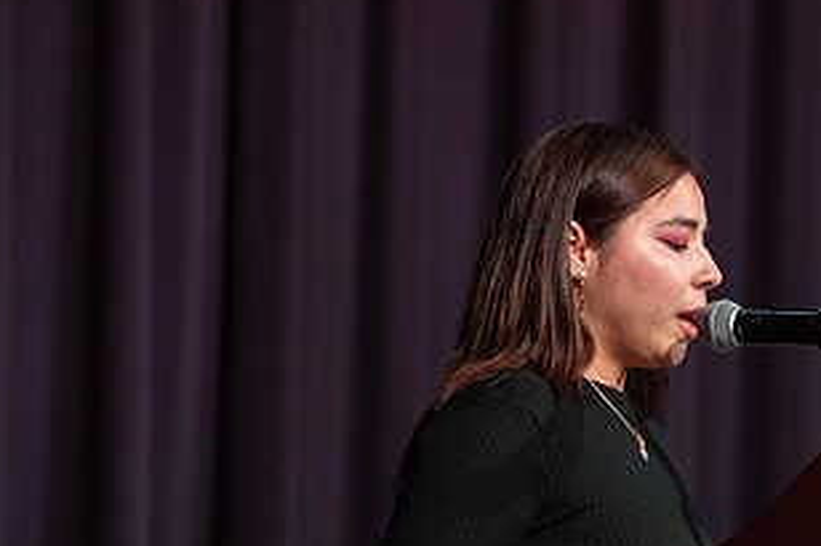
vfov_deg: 3.6
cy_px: 372
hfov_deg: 5.4
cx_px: 717
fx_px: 8616
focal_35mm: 378
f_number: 4
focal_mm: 200
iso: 2000
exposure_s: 1/250
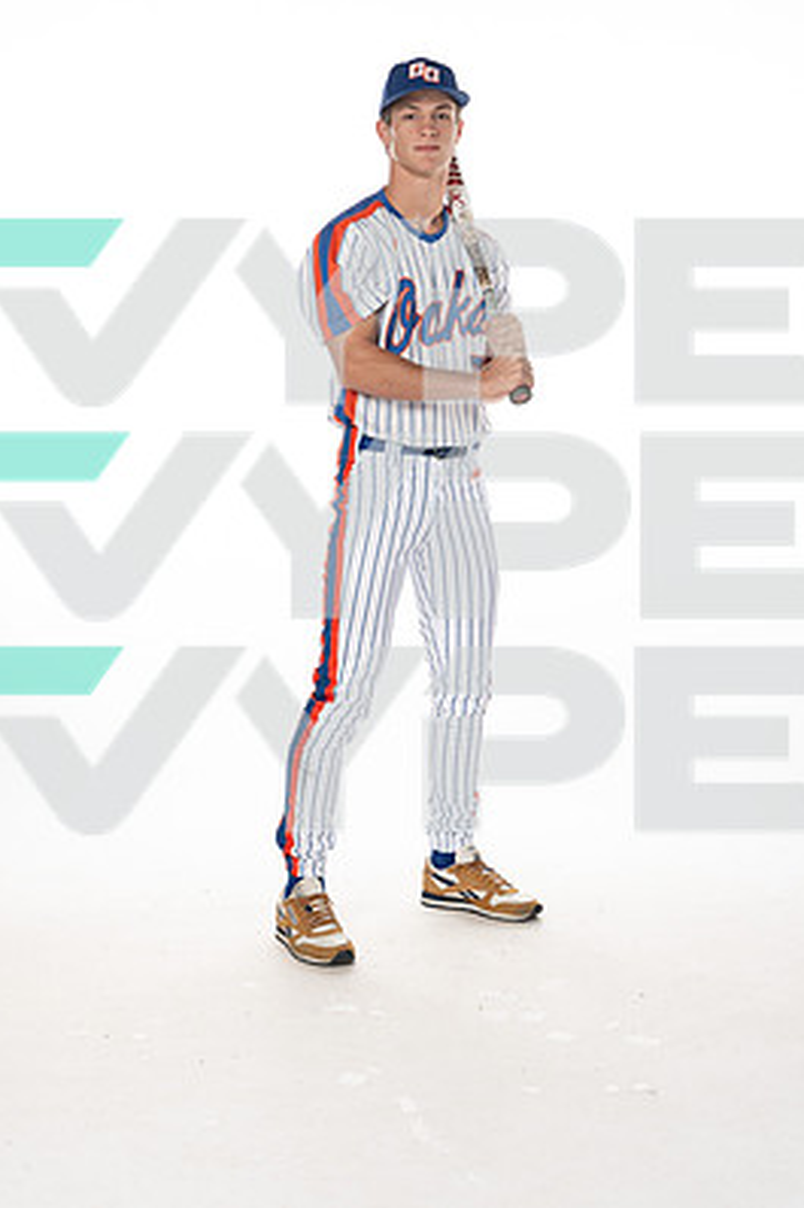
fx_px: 2012
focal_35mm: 60
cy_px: 528
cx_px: 394
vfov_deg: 33.4
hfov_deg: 22.6
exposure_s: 1/250
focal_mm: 53
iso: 400
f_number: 6.3
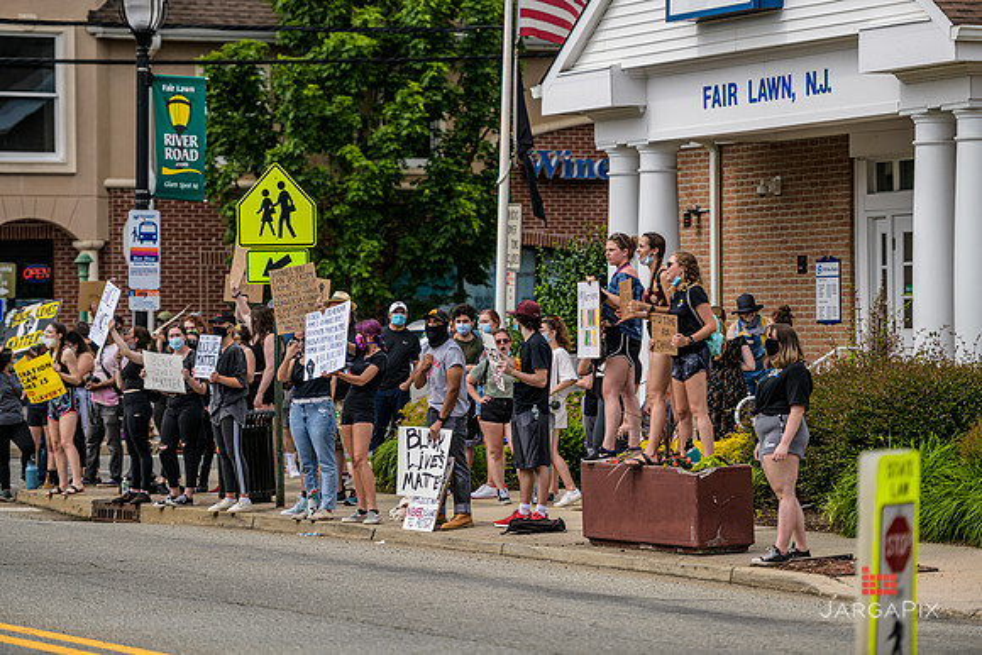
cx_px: 491
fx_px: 4229
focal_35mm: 155
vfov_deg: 8.9
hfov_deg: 13.2
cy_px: 328
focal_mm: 155
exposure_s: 1/2500
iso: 200
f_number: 3.2
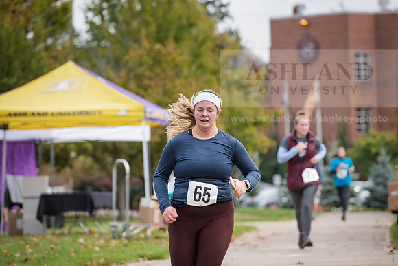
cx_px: 199
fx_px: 2212
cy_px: 133
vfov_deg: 6.9
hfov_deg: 10.3
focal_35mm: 200
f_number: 5
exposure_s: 1/500
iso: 400
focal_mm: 200
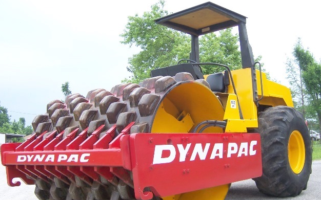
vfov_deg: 32.7
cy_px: 113
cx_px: 159
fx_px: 341
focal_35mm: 39
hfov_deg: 50.4
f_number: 2.8
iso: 80
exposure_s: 1/200
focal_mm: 6.2
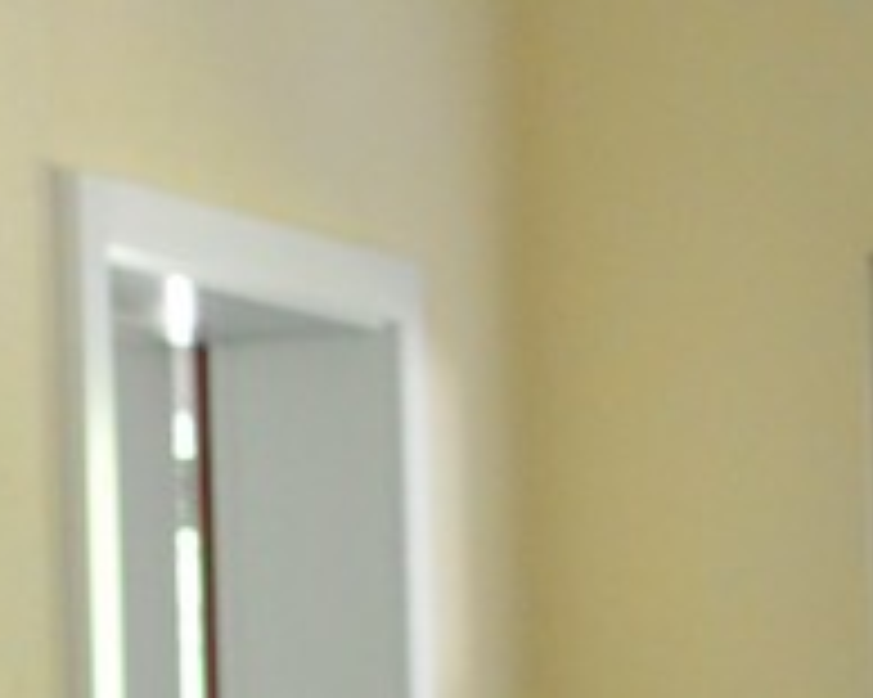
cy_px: 1524
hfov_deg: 7.0
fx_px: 6727
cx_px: -1170
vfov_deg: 5.8
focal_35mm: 260
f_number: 3.2
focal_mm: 35
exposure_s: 1/125
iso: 1600
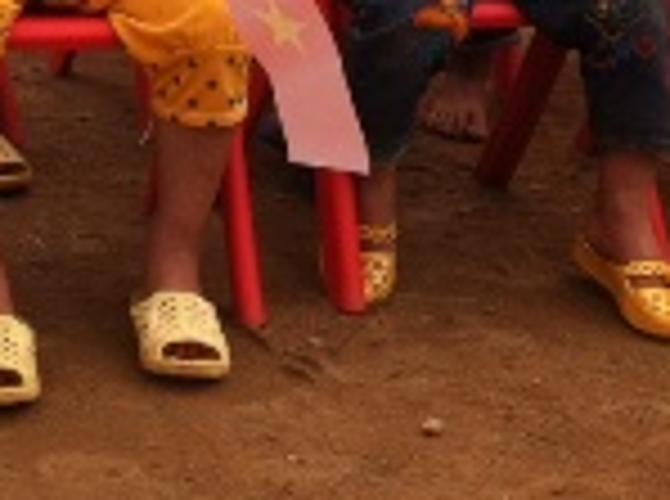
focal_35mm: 126
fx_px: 2433
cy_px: -252
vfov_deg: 11.2
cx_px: 27
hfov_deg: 15.4
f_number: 2.8
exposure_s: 1/260
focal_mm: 3.85
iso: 80
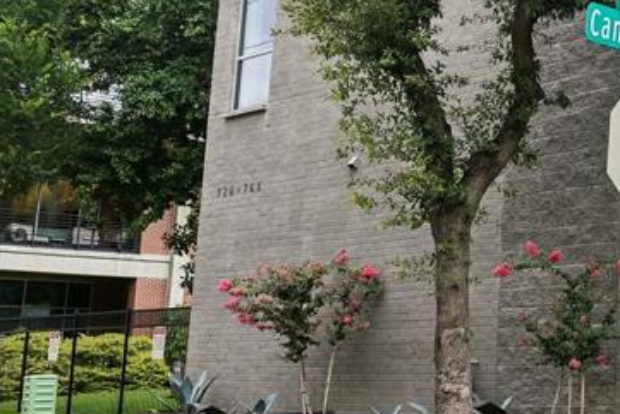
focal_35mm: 68
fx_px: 1172
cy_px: 146
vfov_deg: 20.0
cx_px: 874
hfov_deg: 24.5
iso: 400
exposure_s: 1/400
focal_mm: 24
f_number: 8
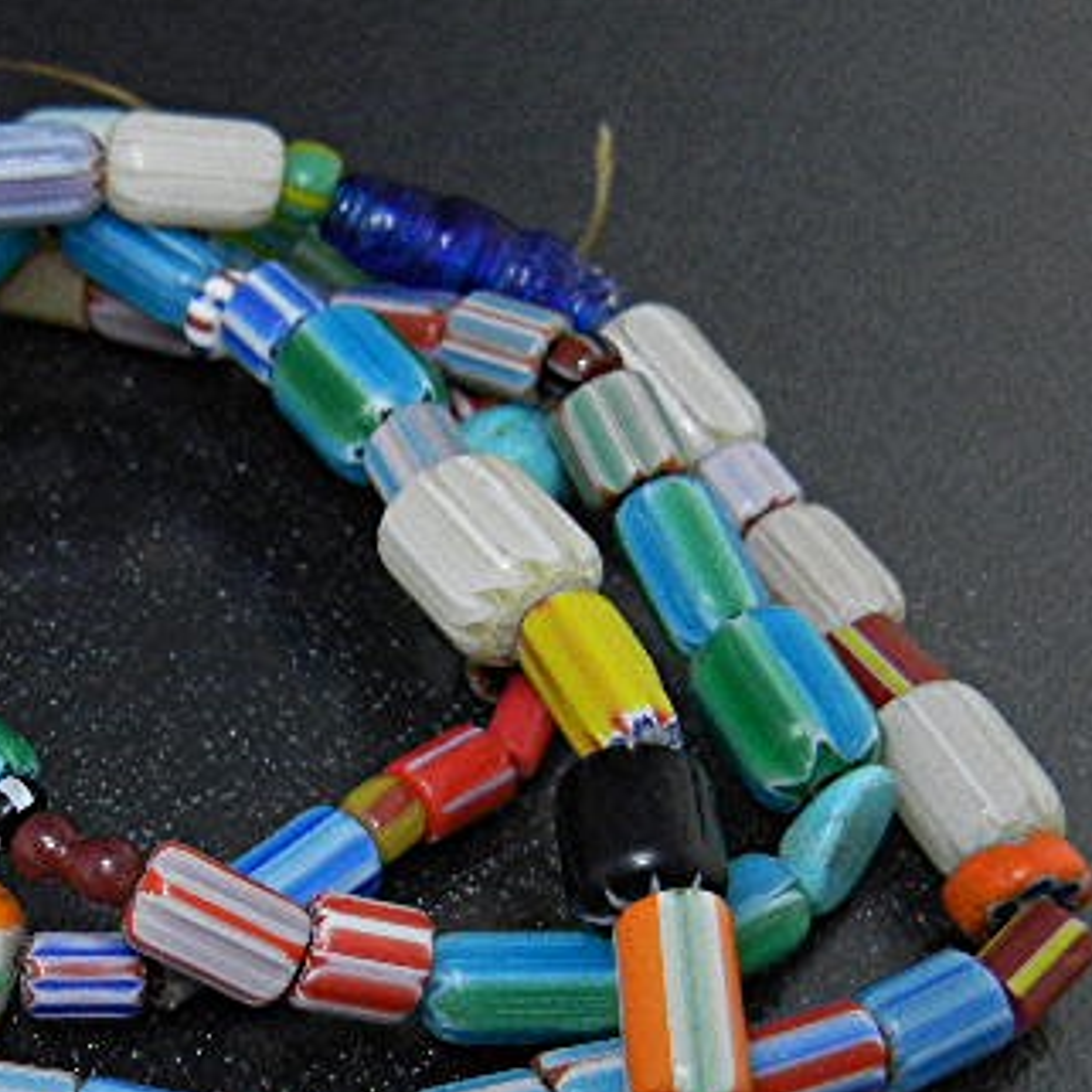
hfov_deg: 27.7
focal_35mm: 60
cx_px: 143
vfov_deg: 28.4
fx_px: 2141
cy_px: 759
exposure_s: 1/30
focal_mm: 6.2
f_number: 7.2
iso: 800
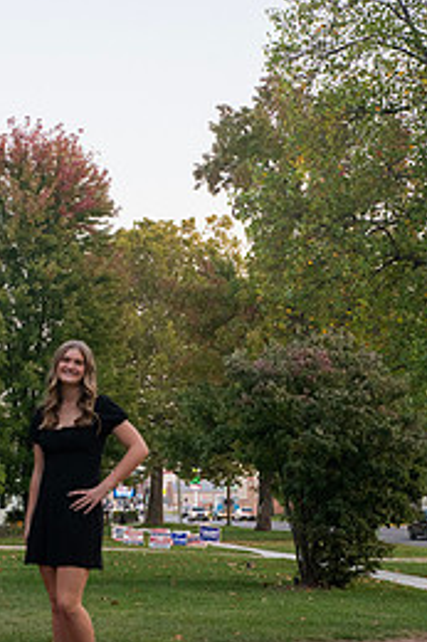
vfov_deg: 24.5
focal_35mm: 83
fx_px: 1479
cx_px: 84
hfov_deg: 16.3
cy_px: 299
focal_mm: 48
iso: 2000
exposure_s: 1/160
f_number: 5.6
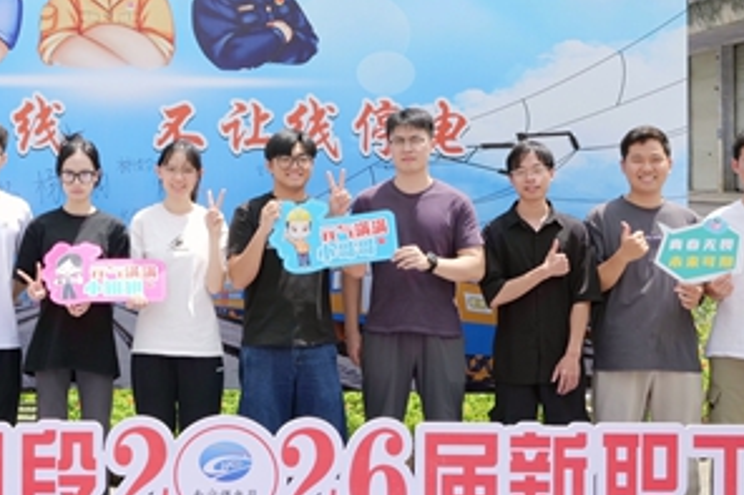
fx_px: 1466
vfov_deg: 19.1
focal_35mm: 71
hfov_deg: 27.7
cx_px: 108
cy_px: 163
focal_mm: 35
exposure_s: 1/160
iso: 250
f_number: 11
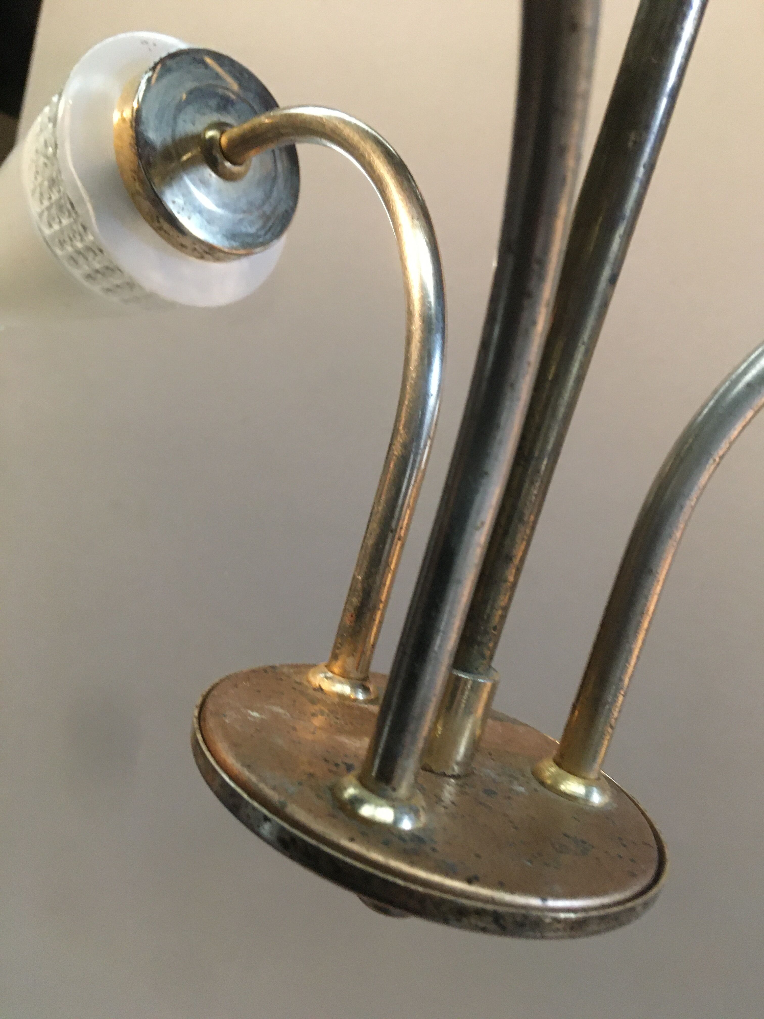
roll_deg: -17.1
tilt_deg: -12.4
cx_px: 382
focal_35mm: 29
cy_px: 510
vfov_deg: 61.7
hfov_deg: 48.2
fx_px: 853
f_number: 2.2
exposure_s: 1/20
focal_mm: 4.15
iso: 200
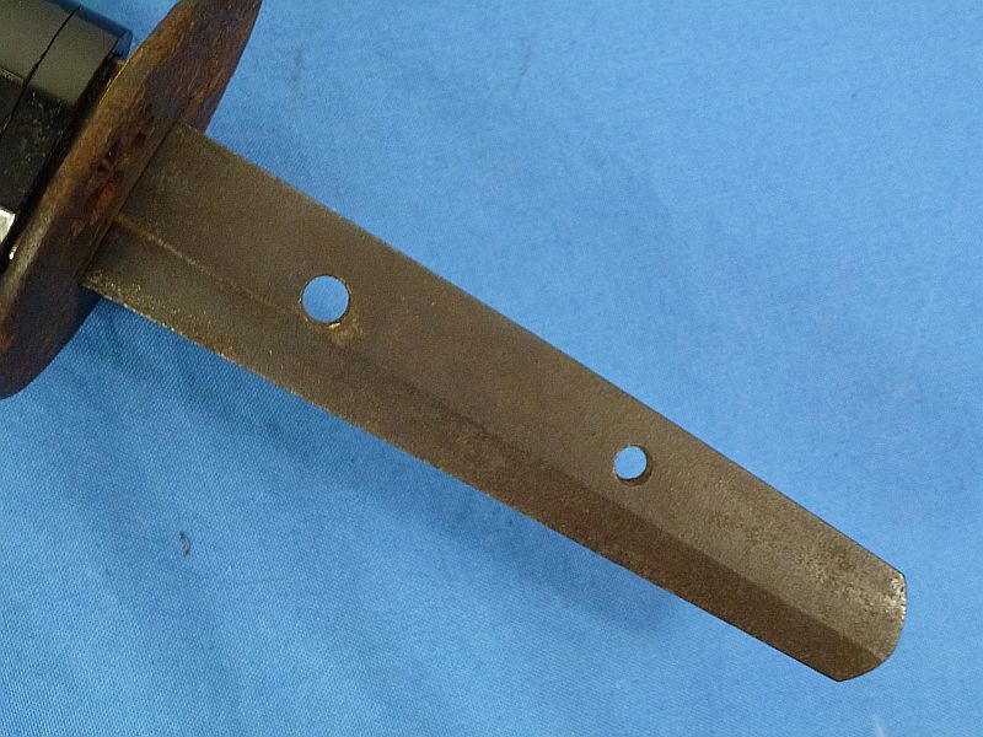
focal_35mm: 52
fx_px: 1477
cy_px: 368
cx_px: 492
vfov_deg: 28.0
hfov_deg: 36.8
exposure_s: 1/50
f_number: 4.3
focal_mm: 9.4
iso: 400
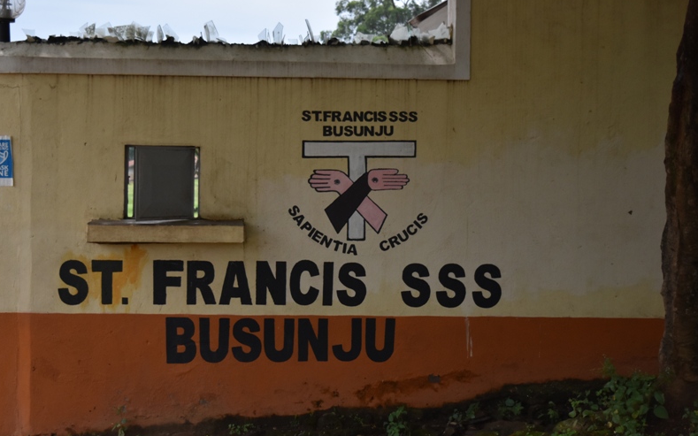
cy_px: 212
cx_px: 348
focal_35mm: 62
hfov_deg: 33.0
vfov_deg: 21.0
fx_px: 1179
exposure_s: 1/4000
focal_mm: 40
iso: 800
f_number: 5
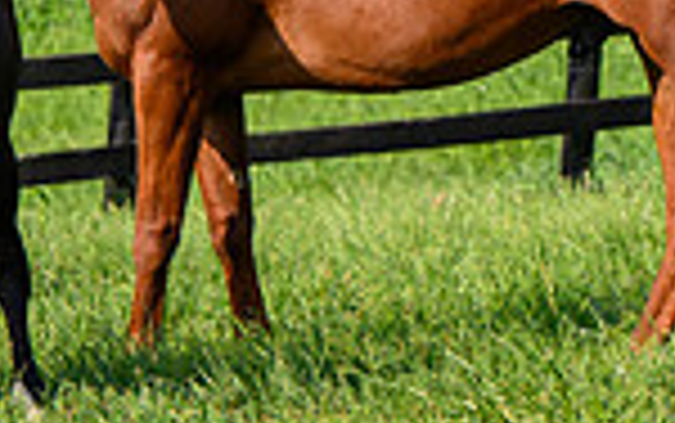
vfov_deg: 1.8
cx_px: 362
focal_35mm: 727
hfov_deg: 2.9
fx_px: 13384
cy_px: -748
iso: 100
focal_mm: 110
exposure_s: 1/400
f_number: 5.6
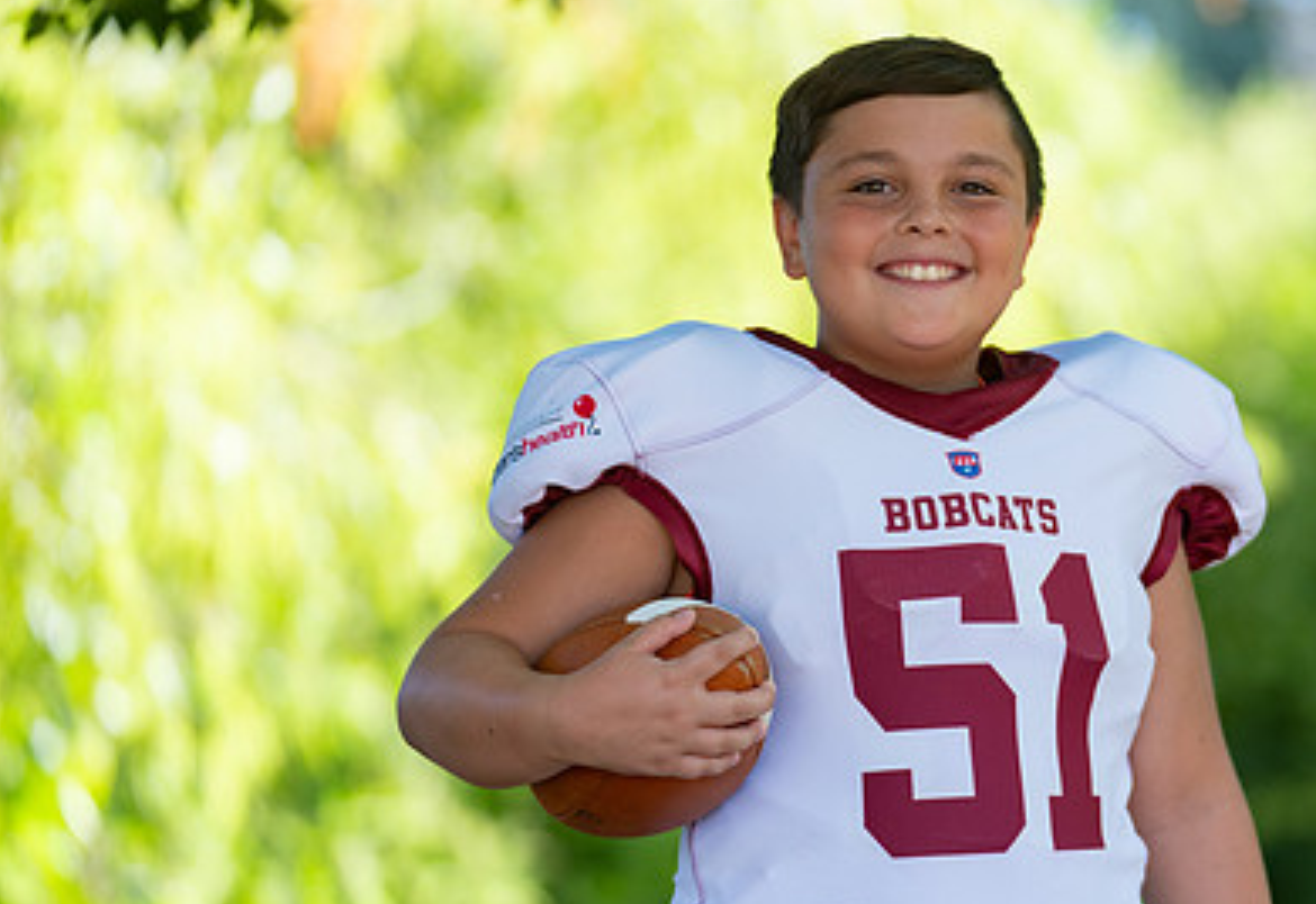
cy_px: 494
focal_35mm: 219
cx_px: 989
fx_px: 8082
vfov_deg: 6.4
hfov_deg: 9.3
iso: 160
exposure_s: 1/320
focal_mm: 138
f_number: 2.8
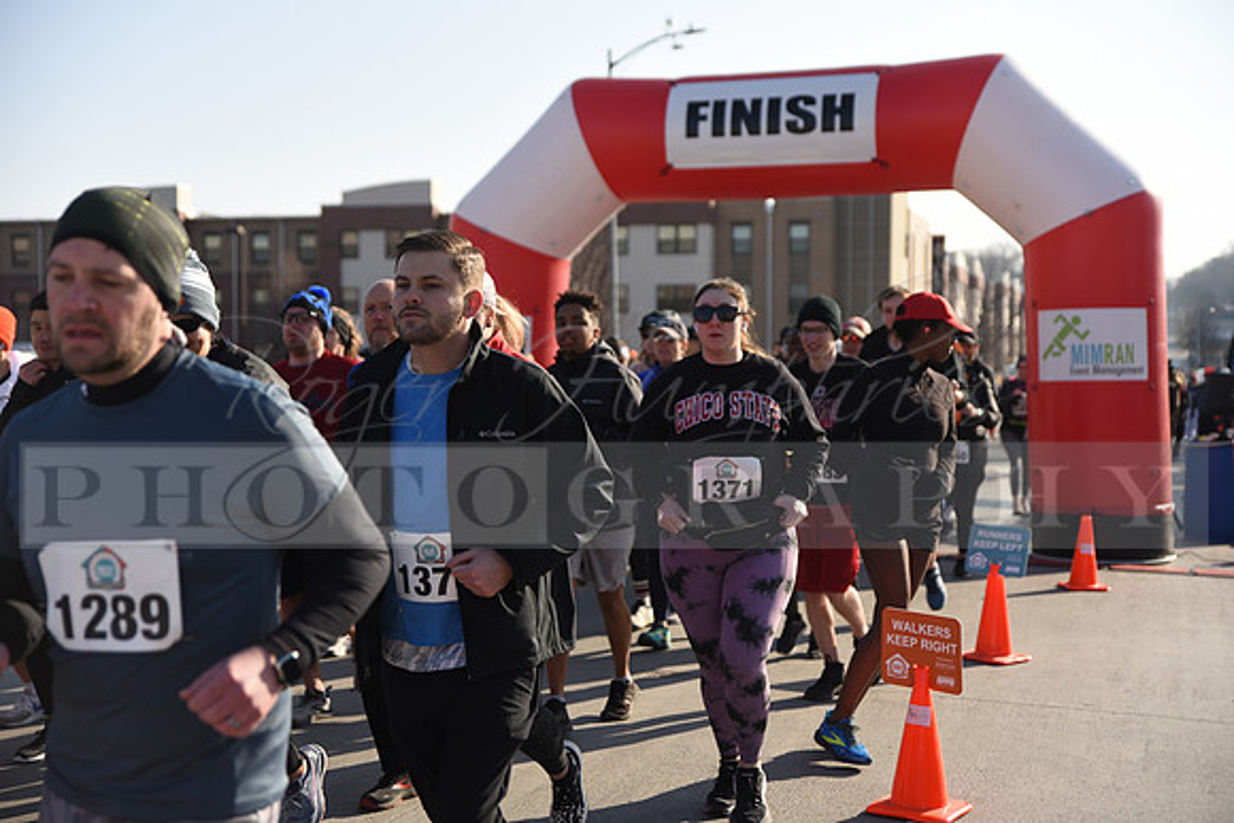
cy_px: 412
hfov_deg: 38.2
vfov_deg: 26.0
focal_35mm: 52
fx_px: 1783
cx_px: 617
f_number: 2.8
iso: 100
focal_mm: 52
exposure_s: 1/1250
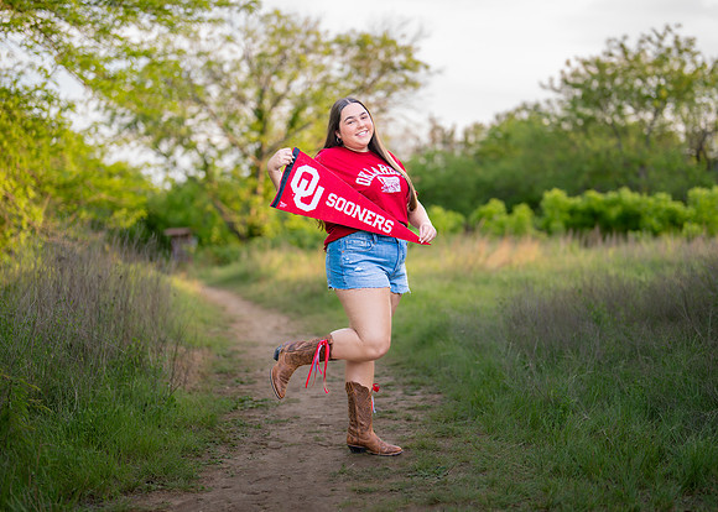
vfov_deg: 23.3
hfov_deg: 32.3
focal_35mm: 61
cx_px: 365
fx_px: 1240
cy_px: 265
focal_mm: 50
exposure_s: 1/1250
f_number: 1.2
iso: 320
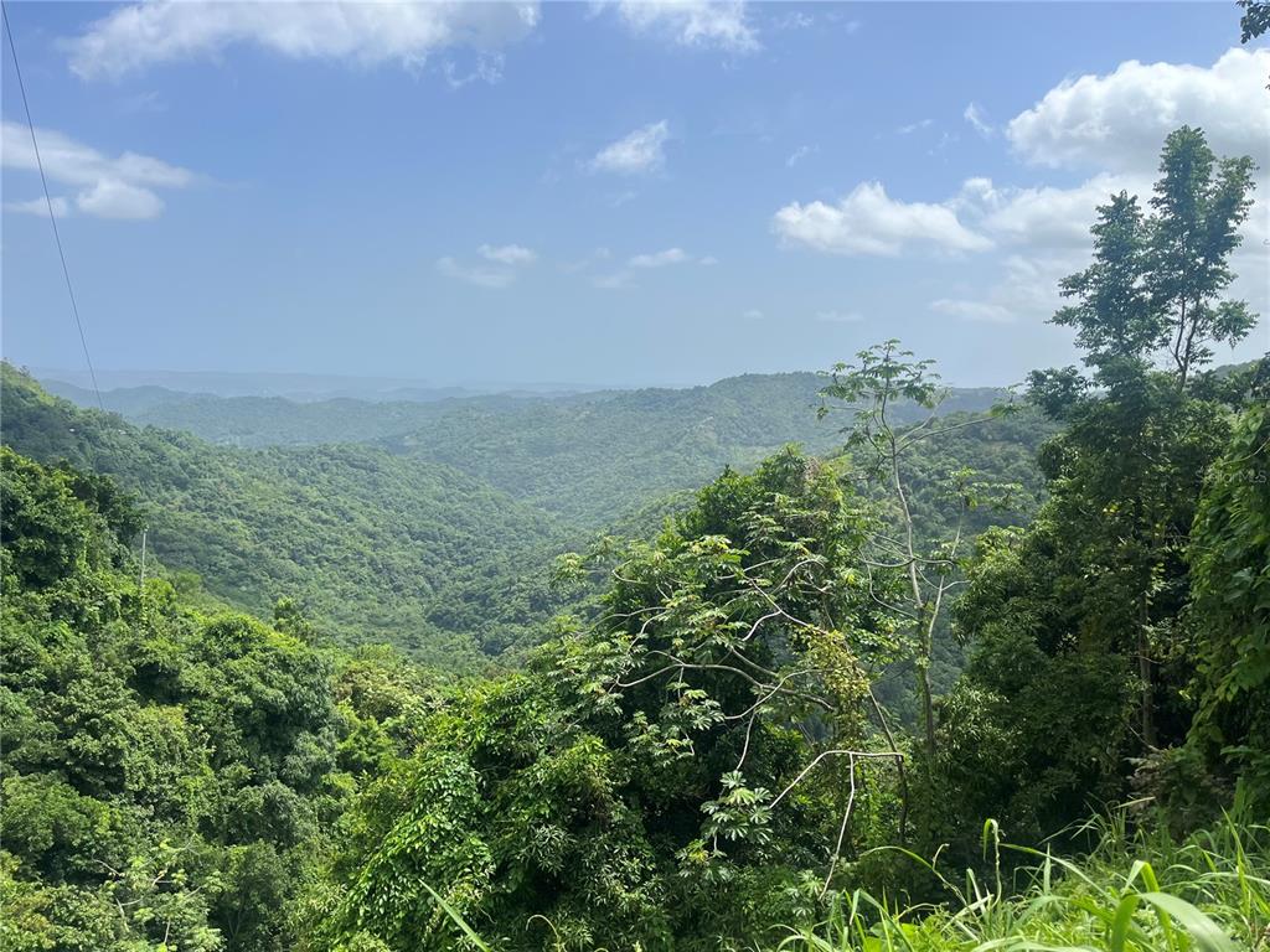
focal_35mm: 26
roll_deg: -1.7
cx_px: 635
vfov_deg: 53.1
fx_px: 954
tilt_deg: -10.4
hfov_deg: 67.3
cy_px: 476
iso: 50
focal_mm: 5.1
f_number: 1.6
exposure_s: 1/4310
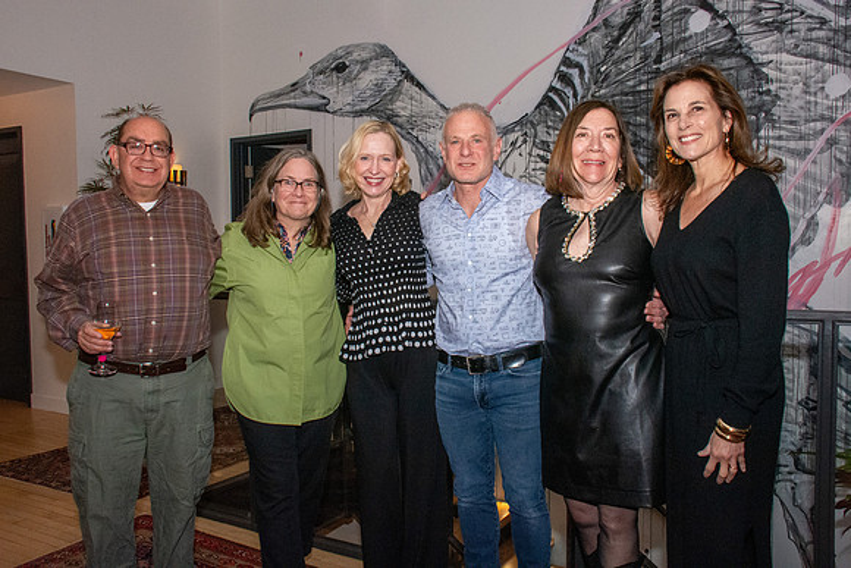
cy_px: 284
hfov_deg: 59.5
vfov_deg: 41.7
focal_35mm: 32
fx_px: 745
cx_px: 426
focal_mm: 21
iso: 5000
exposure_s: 1/125
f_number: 13
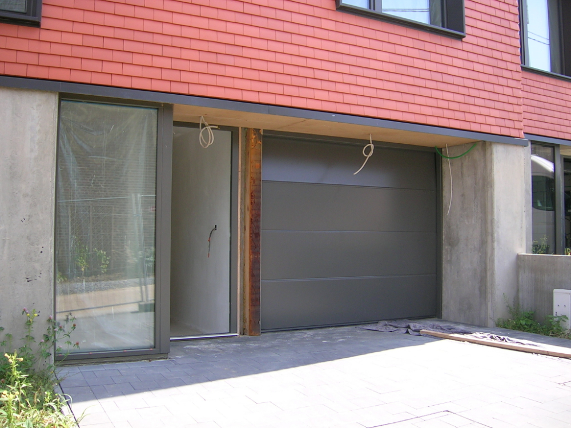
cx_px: 286
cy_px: 214
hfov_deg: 52.6
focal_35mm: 35
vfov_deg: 40.7
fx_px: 577
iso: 50
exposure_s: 1/208
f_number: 2.8
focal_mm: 5.4
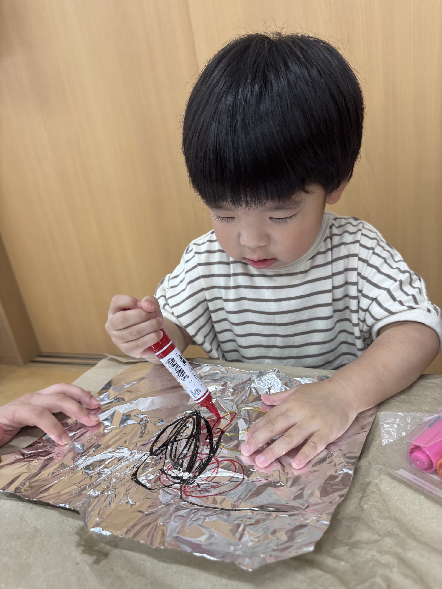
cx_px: 221
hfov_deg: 56.8
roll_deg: +9.1
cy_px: 294
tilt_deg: -21.1
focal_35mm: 24
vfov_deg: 71.6
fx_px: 409
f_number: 1.78
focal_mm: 6.76
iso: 160
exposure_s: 1/120
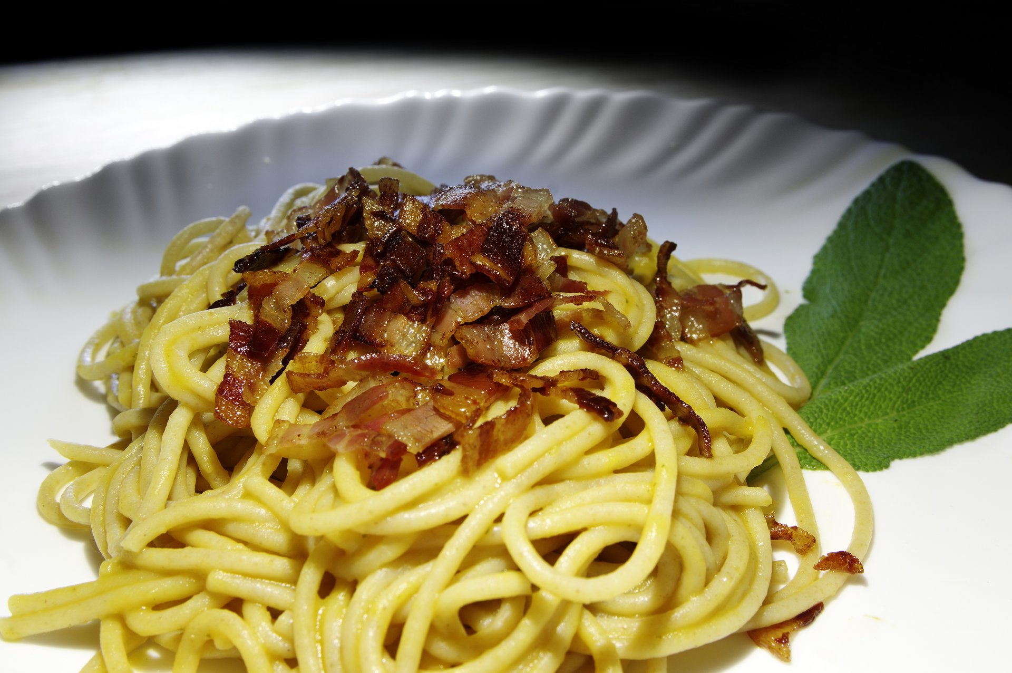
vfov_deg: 29.2
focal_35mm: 46
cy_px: 336
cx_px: 506
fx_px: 1292
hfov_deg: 42.8
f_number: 11
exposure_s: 1/15
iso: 100
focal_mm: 31
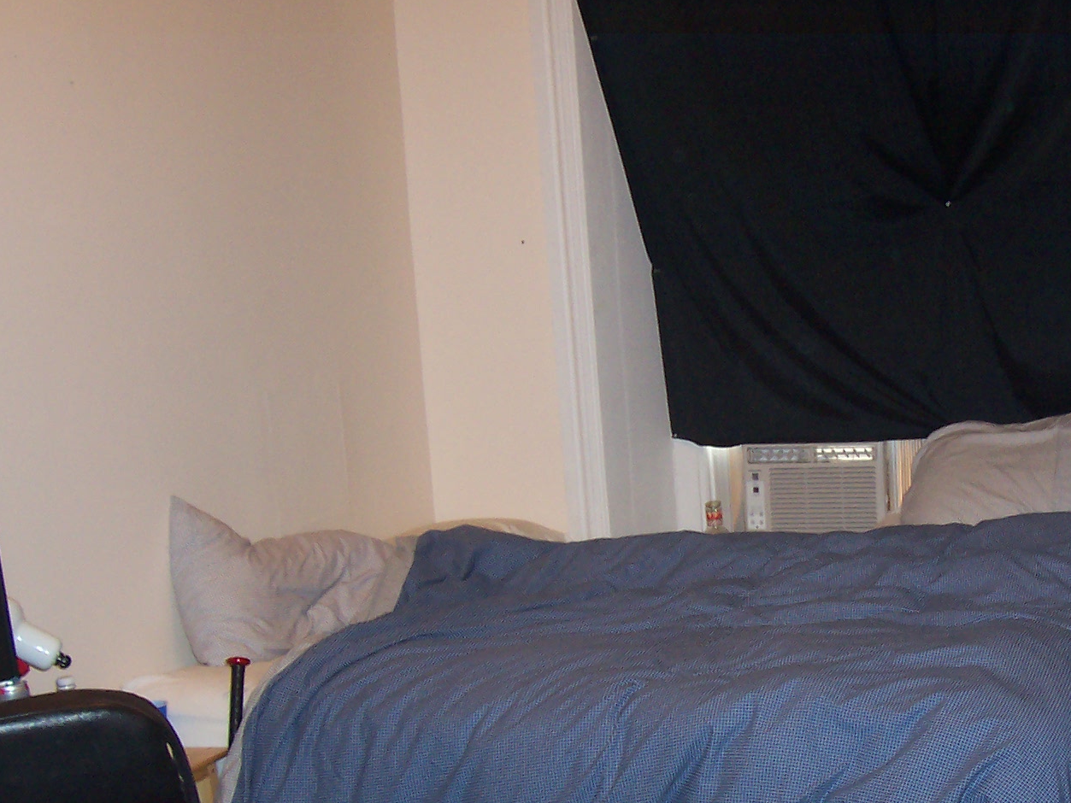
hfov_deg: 31.6
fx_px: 1857
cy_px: 545
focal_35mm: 60
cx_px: 809
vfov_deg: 24.3
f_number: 2.8
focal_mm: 5.6
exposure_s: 1/60
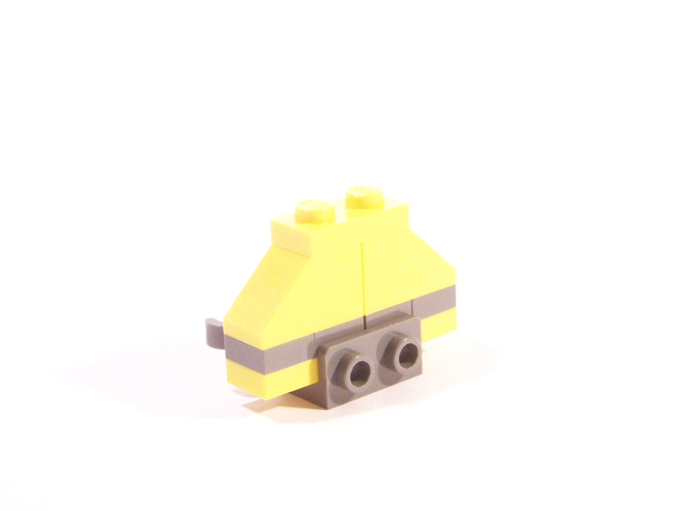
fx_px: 1613
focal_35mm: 82
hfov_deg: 23.8
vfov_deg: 18.0
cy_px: 256
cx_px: 340
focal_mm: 13.7
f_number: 3.2
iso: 400
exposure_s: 1/30
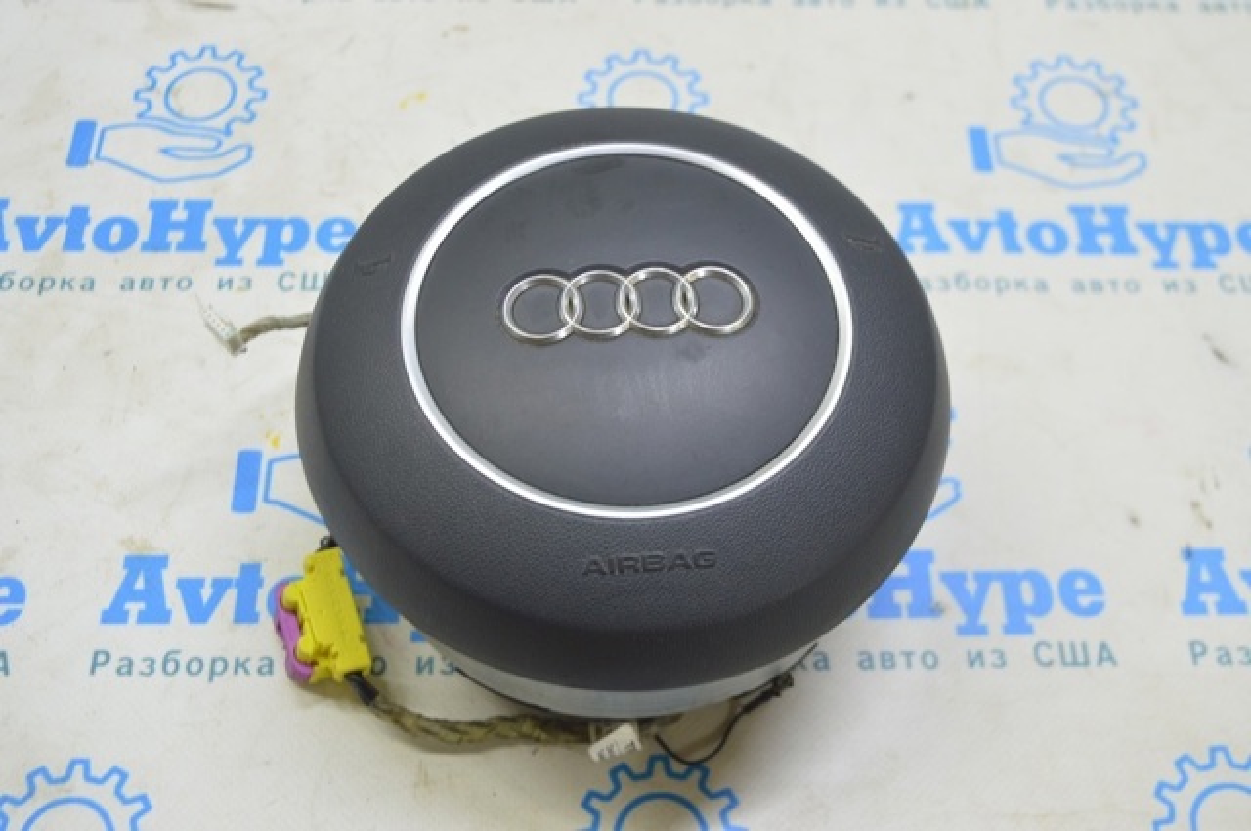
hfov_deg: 46.5
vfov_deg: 31.8
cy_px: 416
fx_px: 1458
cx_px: 626
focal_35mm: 42
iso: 400
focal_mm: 28
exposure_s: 1/20
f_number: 5.6
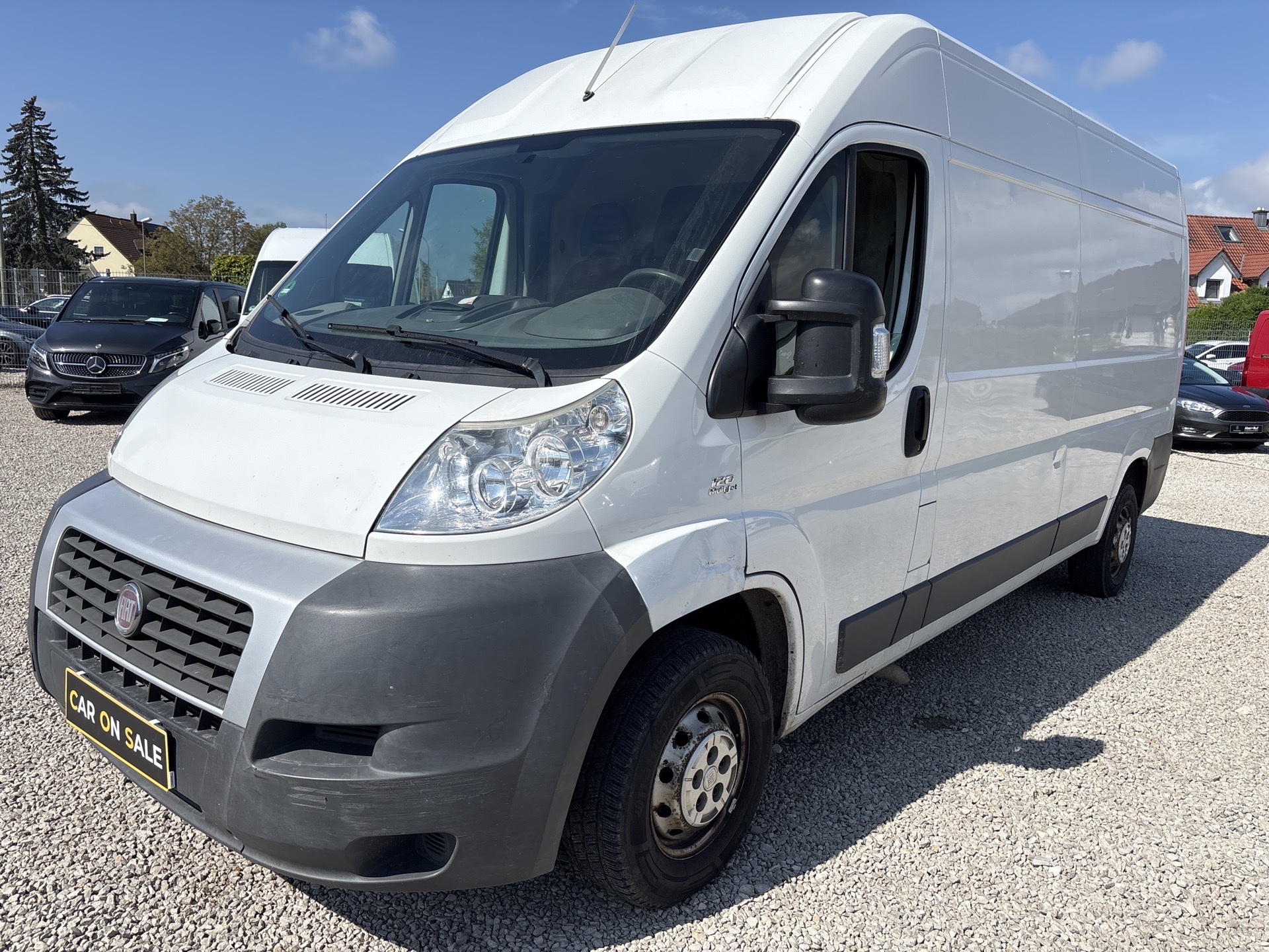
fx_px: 953
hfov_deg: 67.3
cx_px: 634
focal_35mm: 26
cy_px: 476
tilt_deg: -9.1
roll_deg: -1.0
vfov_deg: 53.1
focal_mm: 5.96
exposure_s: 1/5618
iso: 50
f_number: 1.6
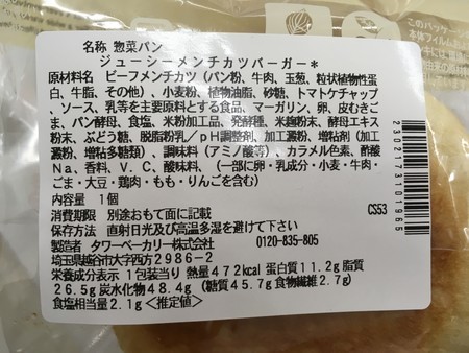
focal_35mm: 29
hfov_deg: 61.6
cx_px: 234
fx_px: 393
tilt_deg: -76.2
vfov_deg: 48.3
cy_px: 176
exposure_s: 1/40
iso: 25
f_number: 2.2
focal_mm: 4.15
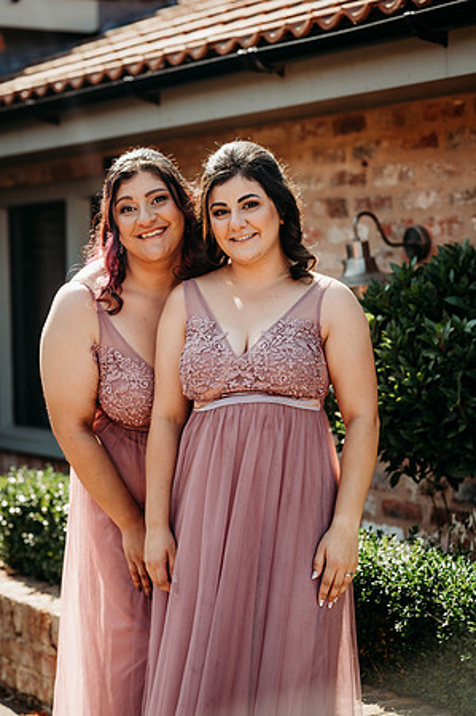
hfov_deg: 16.0
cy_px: 358
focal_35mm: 85
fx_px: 1690
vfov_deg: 23.9
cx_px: 238
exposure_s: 1/400
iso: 100
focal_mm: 85
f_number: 3.2
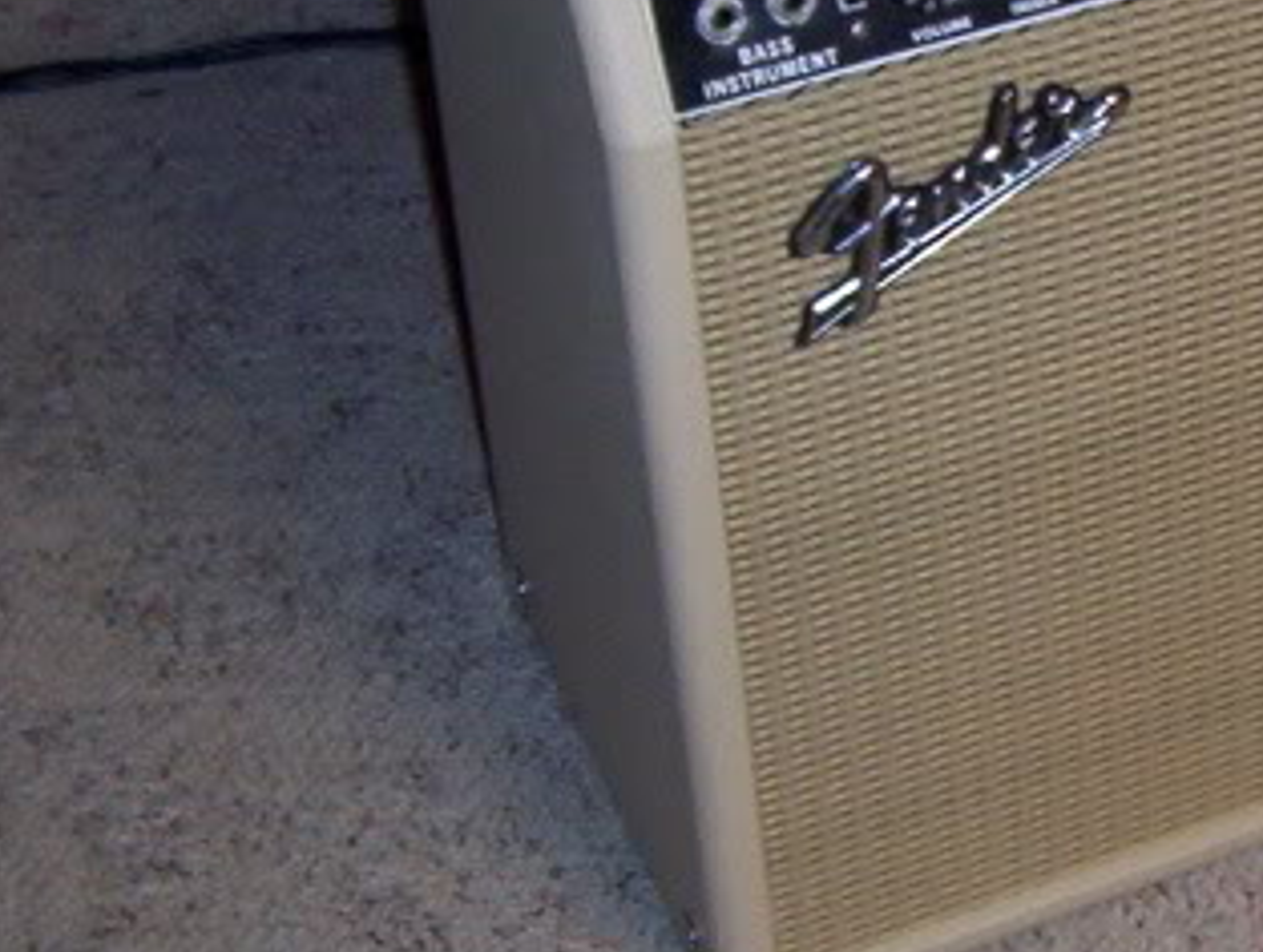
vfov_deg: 16.1
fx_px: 3363
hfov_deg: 20.4
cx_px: 1332
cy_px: 282
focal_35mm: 92
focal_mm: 5.54
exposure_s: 1/30
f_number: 2.76
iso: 140
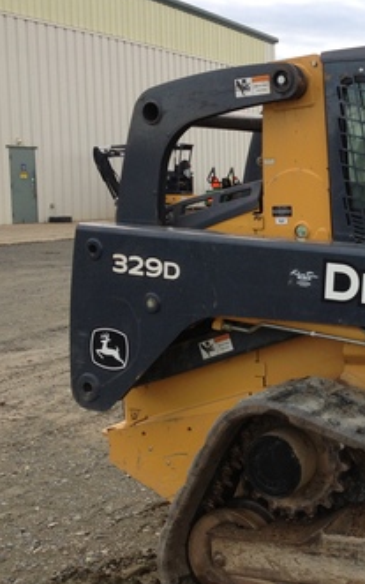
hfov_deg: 20.7
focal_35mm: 61
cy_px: 293
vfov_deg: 33.5
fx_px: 970
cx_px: 356
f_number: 2.4
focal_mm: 4.28
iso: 50
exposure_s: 1/234
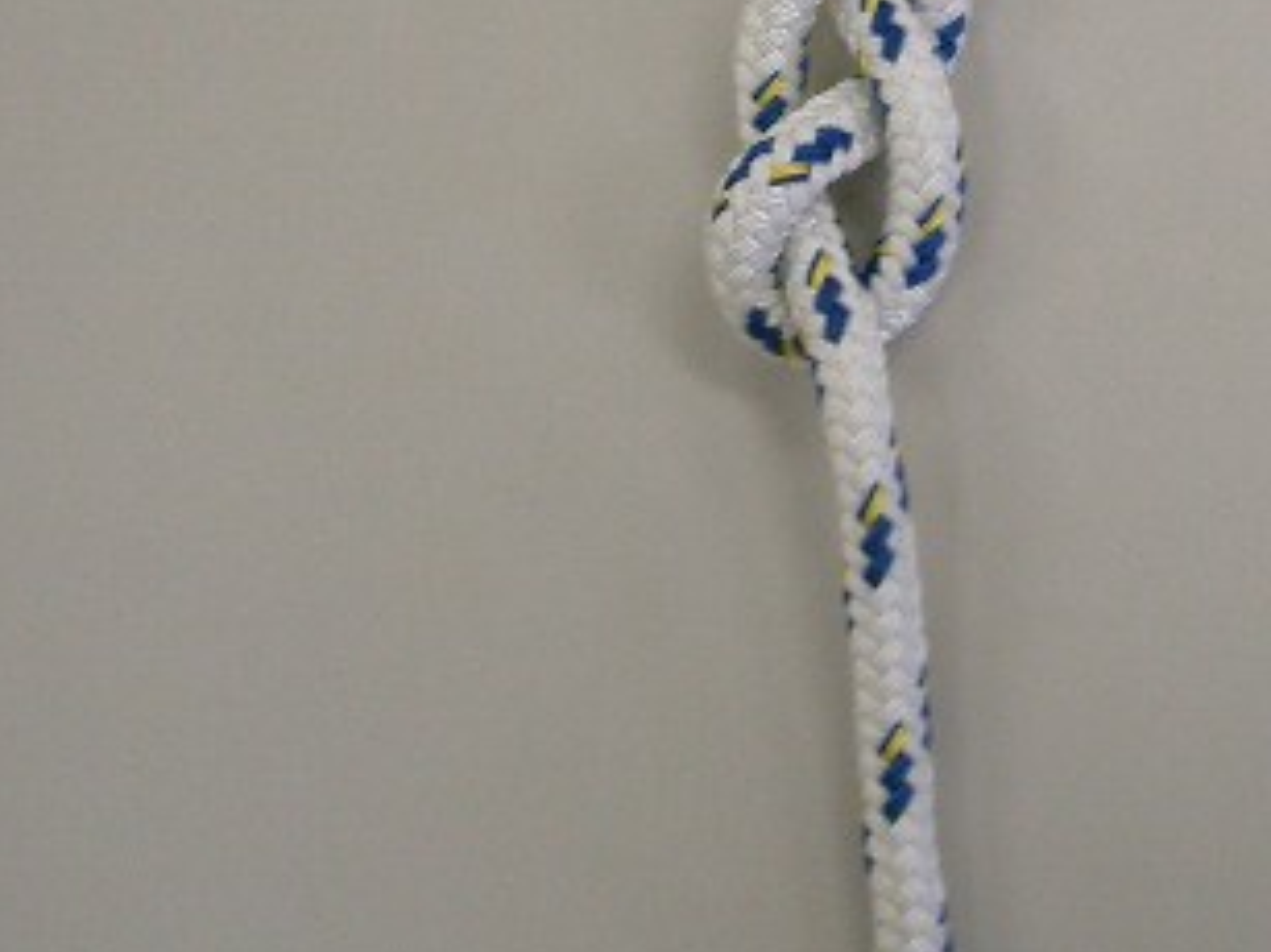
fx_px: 2679
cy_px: 50
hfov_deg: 26.6
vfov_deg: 19.7
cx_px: 811
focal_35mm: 73
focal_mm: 5.8
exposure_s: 1/60
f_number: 2.6
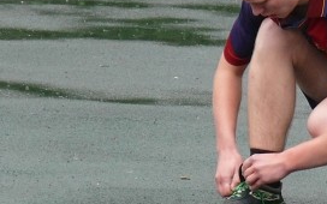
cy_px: 61
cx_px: 269
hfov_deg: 4.8
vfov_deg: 3.0
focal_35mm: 436
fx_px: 3886
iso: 100
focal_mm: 23.7
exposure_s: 1/80
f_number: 3.6
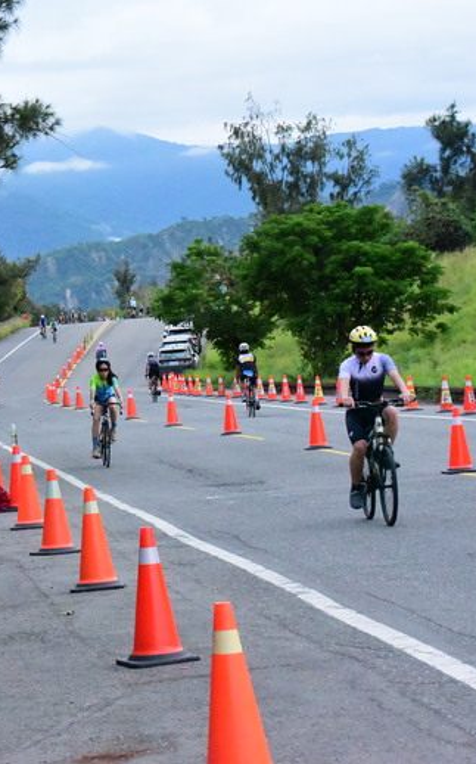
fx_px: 3035
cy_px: 381
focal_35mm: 146
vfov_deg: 14.3
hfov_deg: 8.9
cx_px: 97
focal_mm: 95
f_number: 11
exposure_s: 1/2000
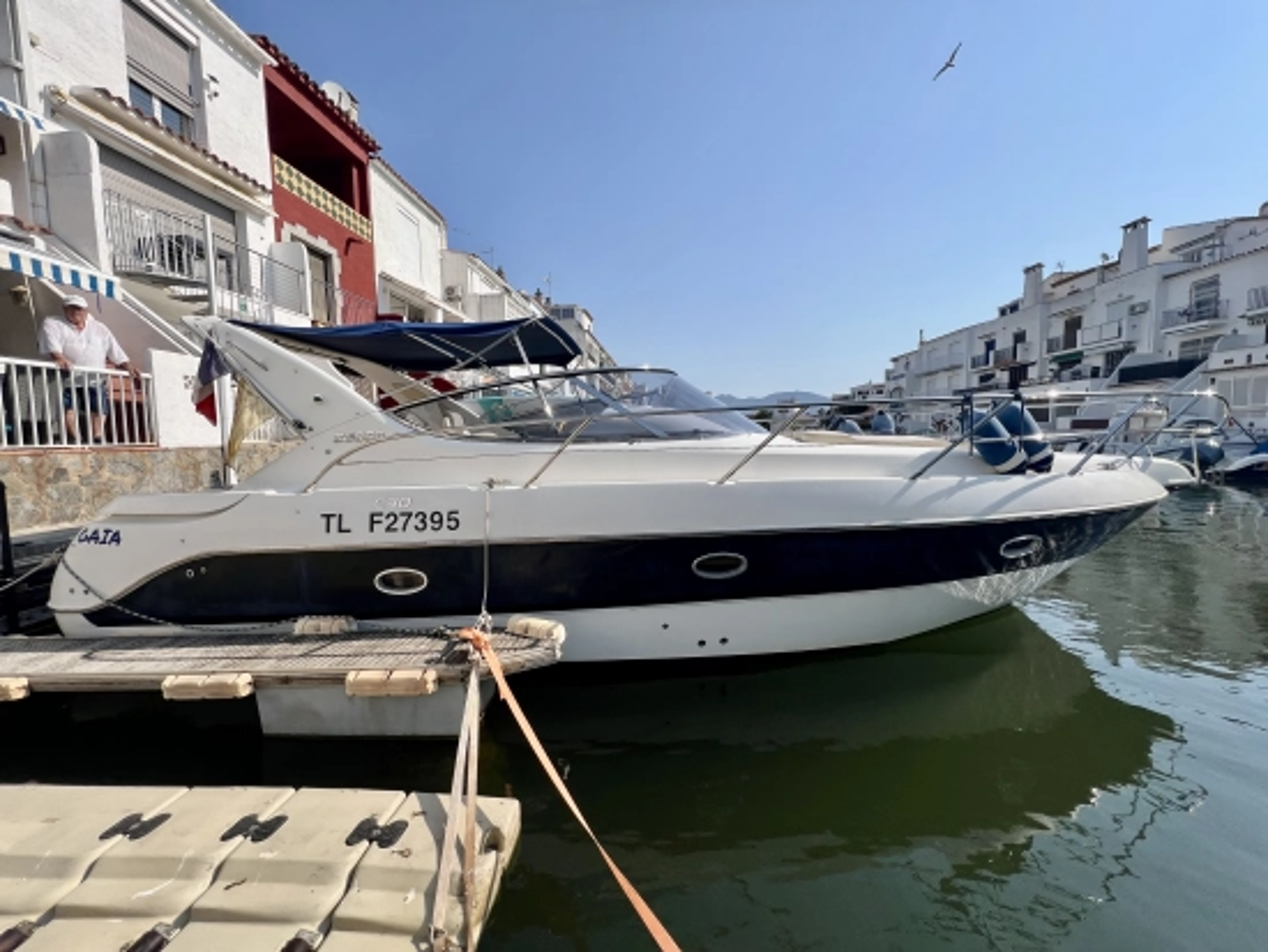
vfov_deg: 90.0
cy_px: 476
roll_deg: +1.7
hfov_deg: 106.2
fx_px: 476
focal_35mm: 13
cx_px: 634
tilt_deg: -5.7
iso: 32
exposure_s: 1/2179
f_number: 1.8
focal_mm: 1.57
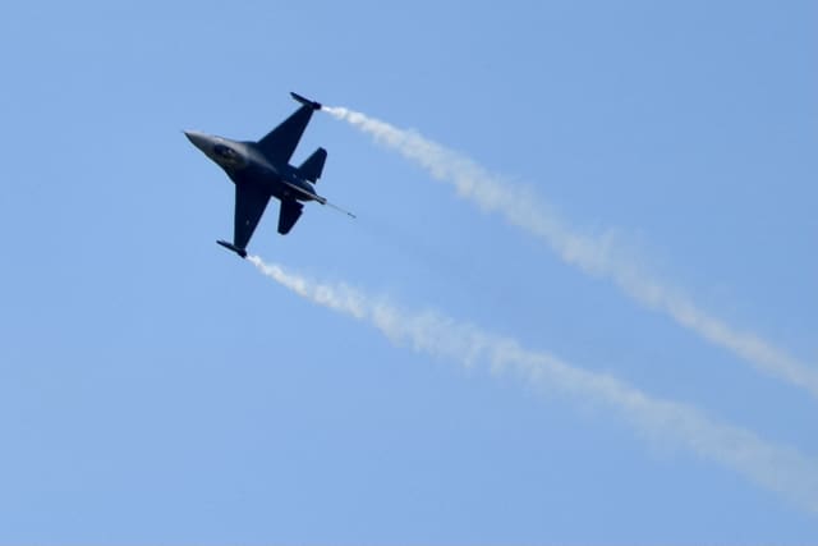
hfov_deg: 13.0
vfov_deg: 8.7
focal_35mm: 158
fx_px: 3579
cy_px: 273
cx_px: 409
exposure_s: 1/1000
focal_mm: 105
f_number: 8
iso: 200
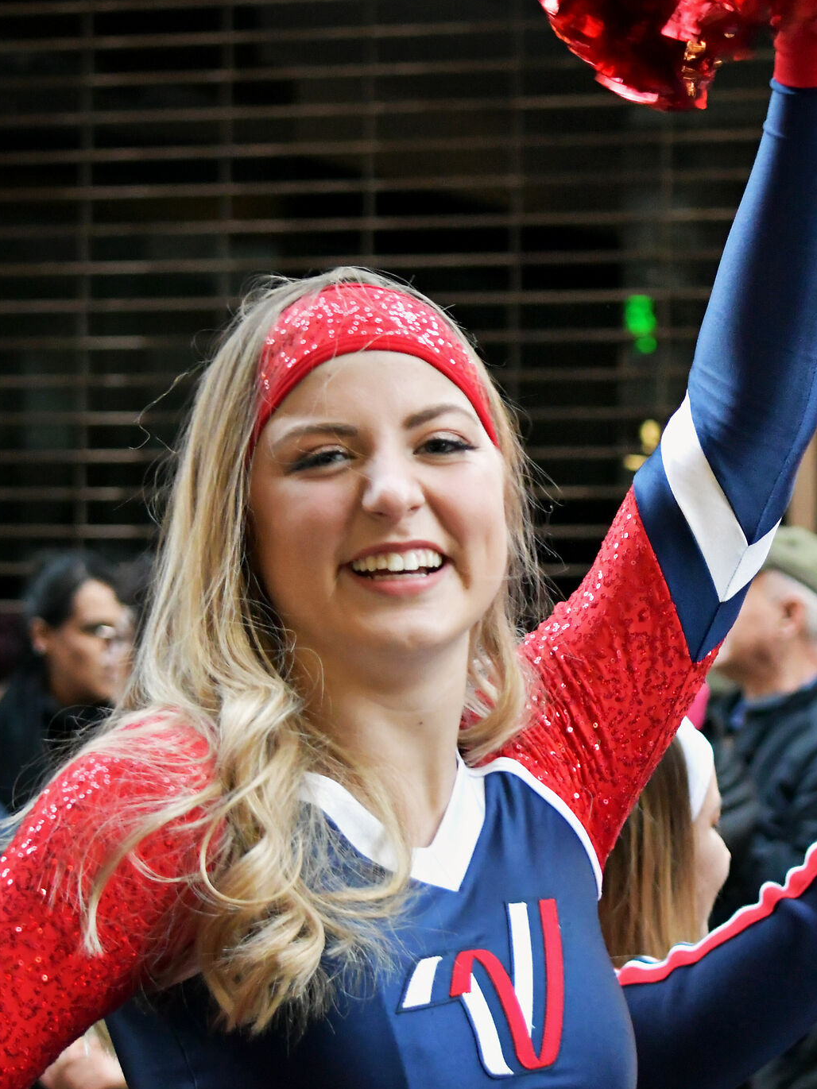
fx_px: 4370
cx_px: 691
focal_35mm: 139
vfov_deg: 14.2
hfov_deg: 10.6
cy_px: 579
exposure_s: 1/320
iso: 2800
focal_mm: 55
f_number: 4.5
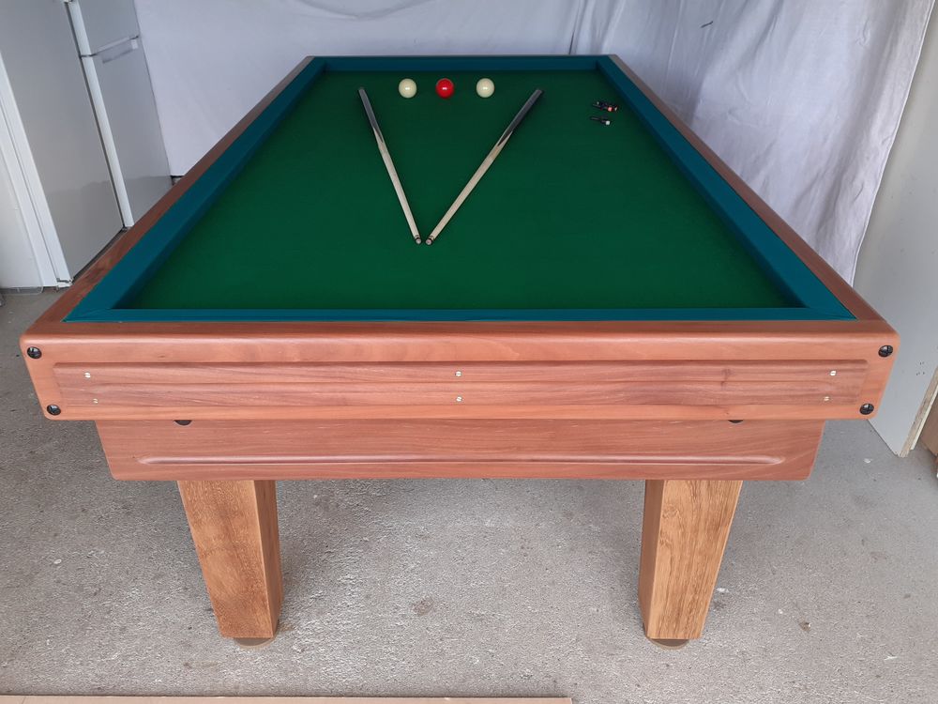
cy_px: 352
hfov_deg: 65.3
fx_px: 732
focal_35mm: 27
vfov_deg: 51.4
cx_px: 469
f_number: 1.9
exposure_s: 1/50
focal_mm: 3.6
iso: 40
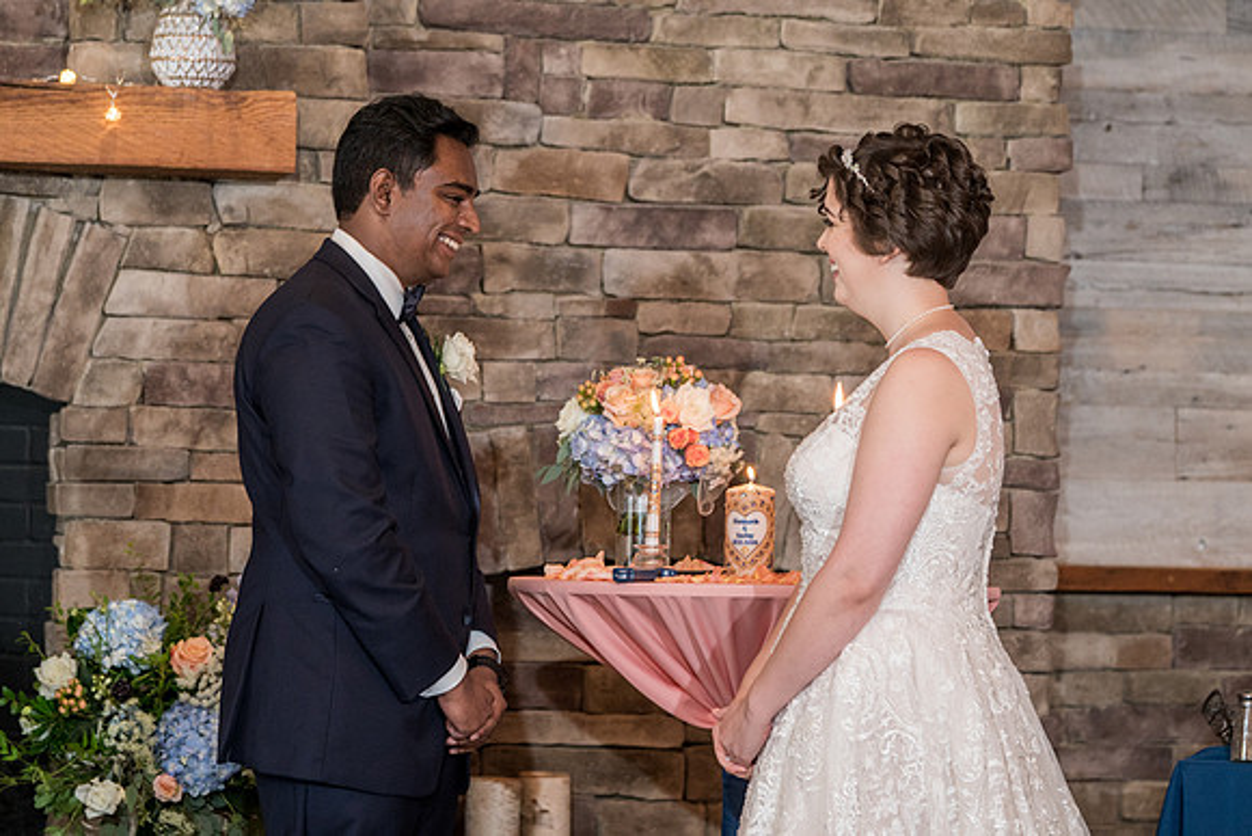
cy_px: 342
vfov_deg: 10.7
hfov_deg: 15.9
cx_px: 614
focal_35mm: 129
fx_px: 4479
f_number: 4
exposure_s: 1/100
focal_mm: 109
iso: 2000
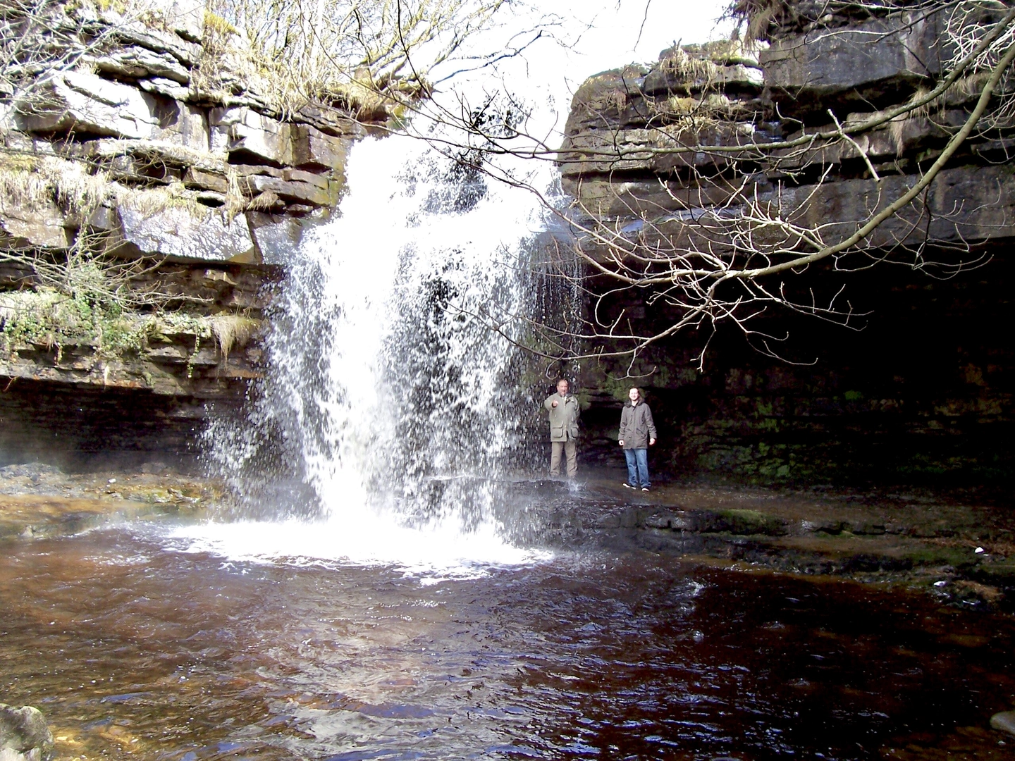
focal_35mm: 34
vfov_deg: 41.8
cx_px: 508
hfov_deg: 54.0
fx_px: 997
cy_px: 380
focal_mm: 5.6
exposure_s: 1/125
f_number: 2.7
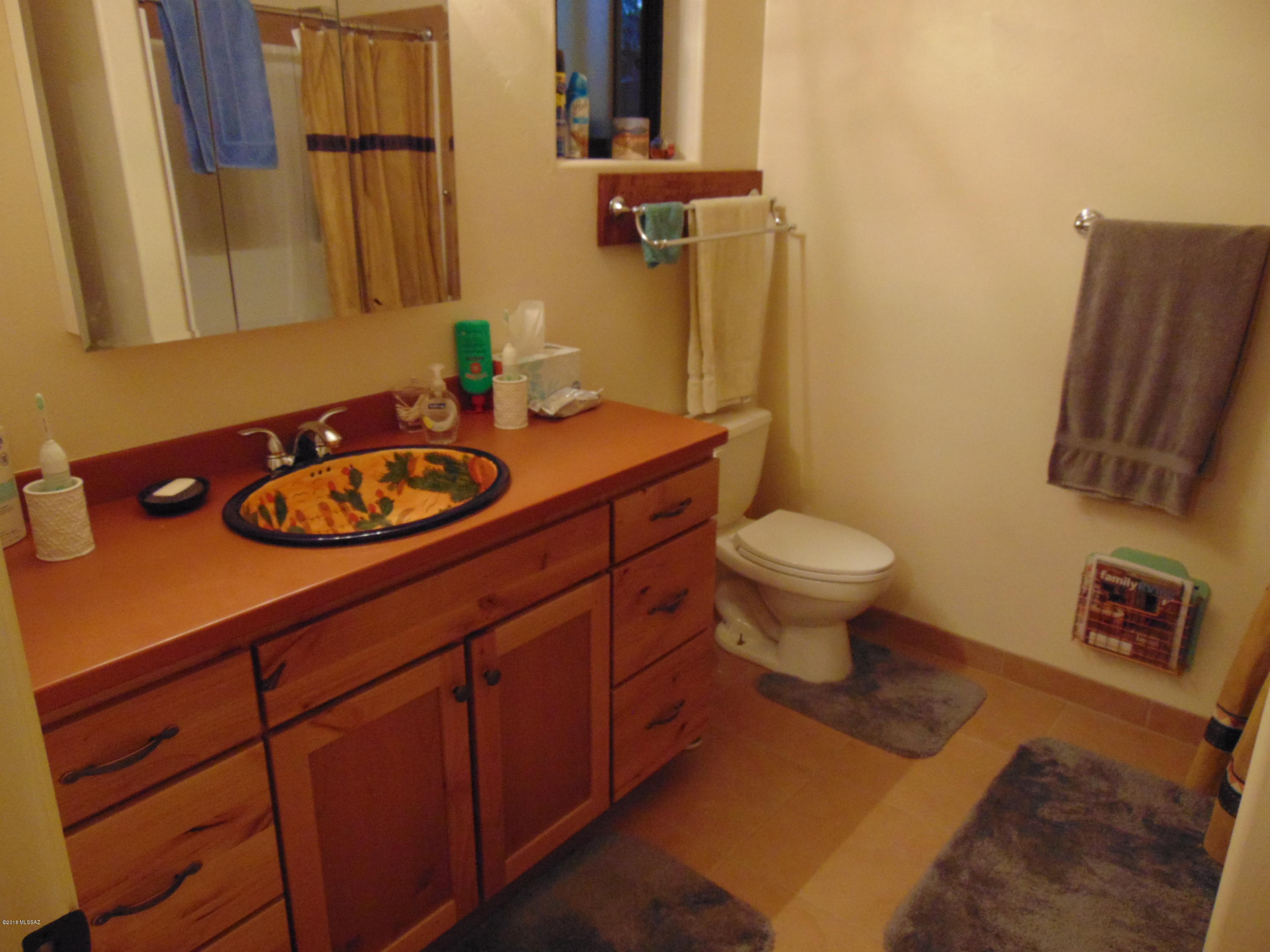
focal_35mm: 25
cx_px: 635
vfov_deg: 54.9
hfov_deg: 69.4
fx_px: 917
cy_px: 476
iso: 400
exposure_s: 1/30
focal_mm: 4.5
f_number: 3
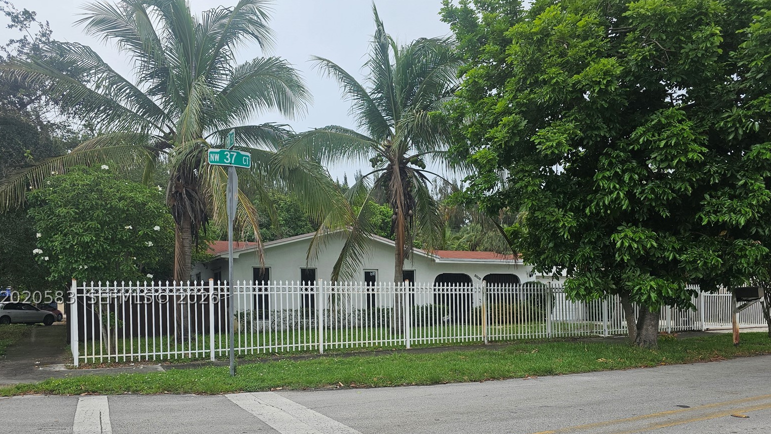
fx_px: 531
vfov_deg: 43.6
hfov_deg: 71.9
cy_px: 297
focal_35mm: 26
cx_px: 372
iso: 20
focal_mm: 6.3
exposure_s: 1/435
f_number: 1.7
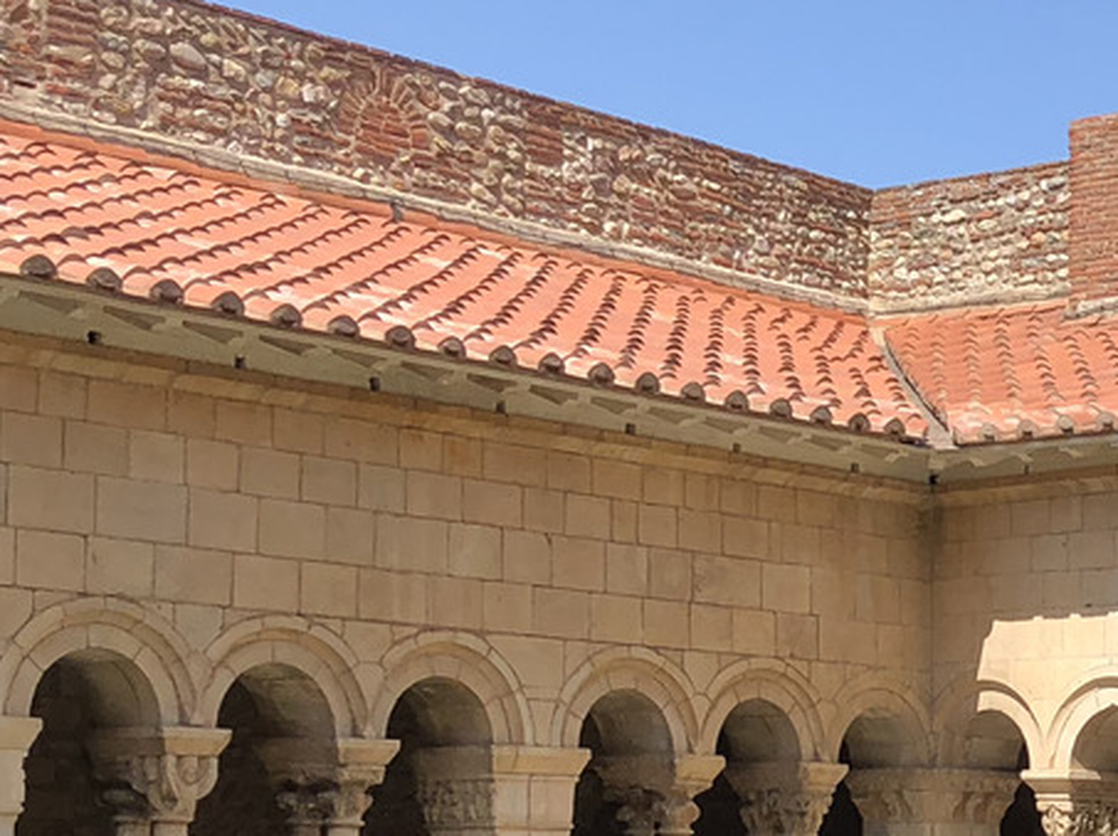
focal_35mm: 99
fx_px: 3195
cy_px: 858
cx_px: 1377
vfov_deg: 14.6
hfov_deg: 18.7
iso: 20
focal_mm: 4
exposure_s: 1/1656
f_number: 1.8
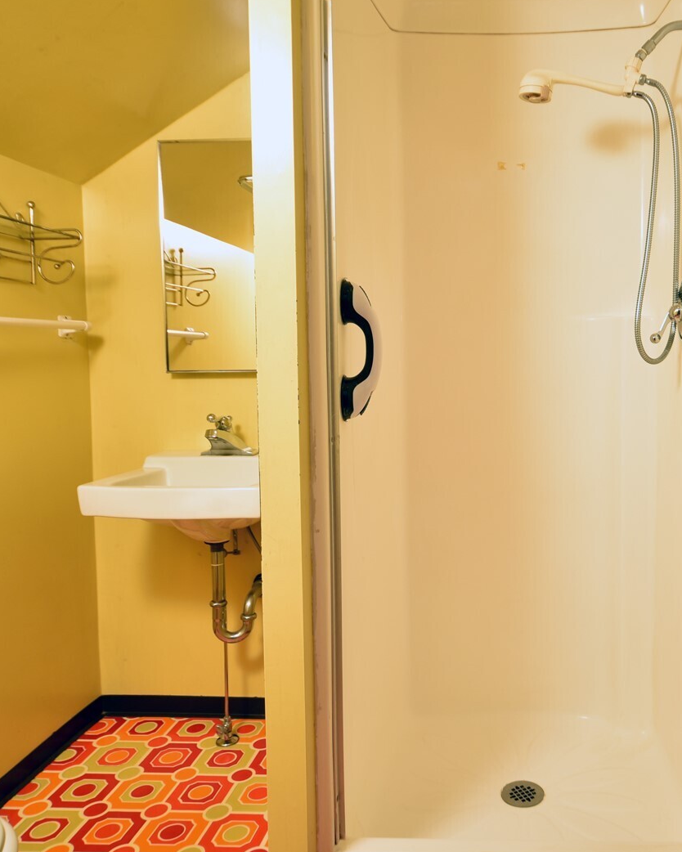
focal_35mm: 29
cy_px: 404
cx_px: 494
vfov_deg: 60.4
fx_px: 731
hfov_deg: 48.5
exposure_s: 1/125
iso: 200
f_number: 6.3
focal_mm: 19
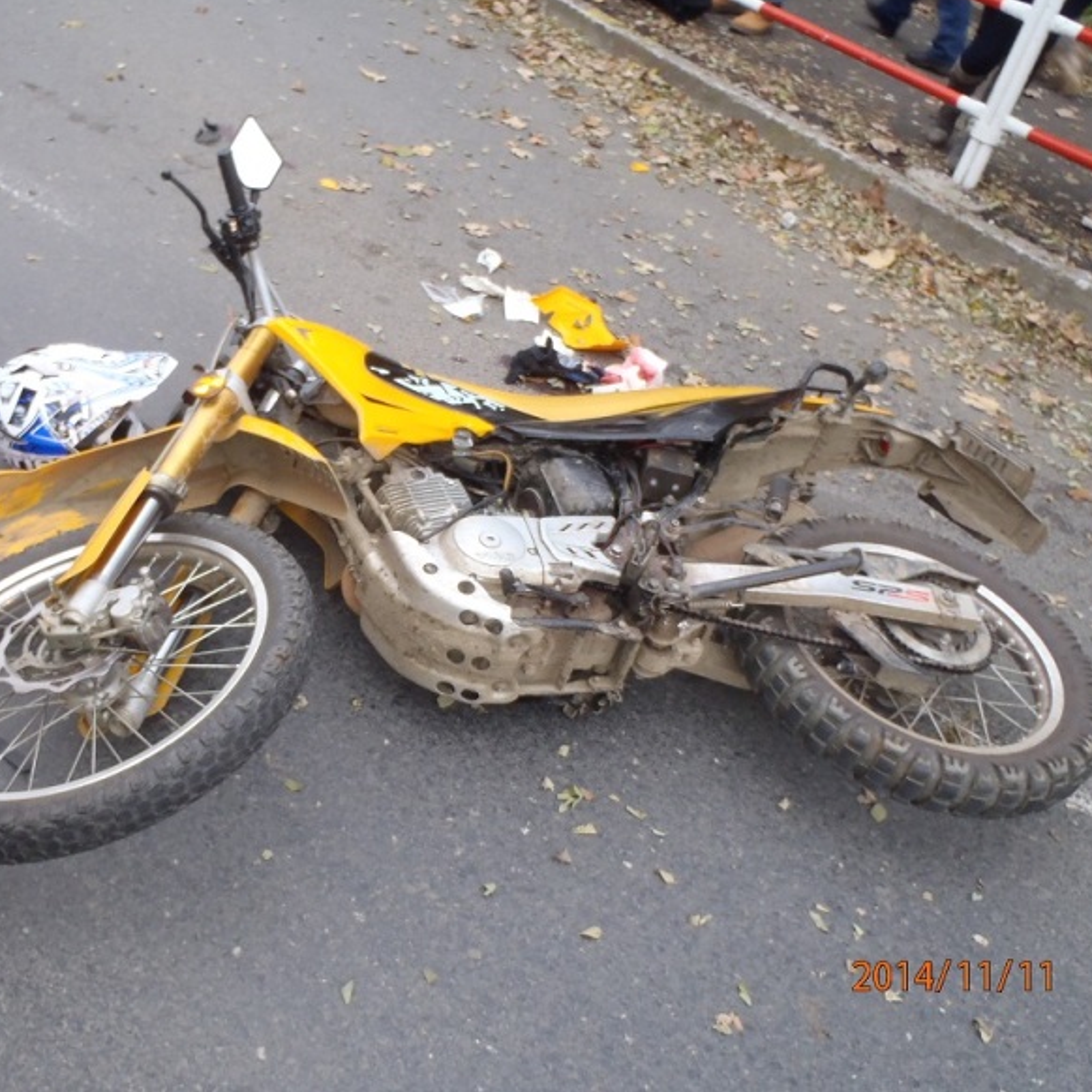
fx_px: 1213
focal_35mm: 34
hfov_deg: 47.9
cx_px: 398
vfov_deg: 48.4
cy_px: 531
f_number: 3.9
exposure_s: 1/30
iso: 125
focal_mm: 5
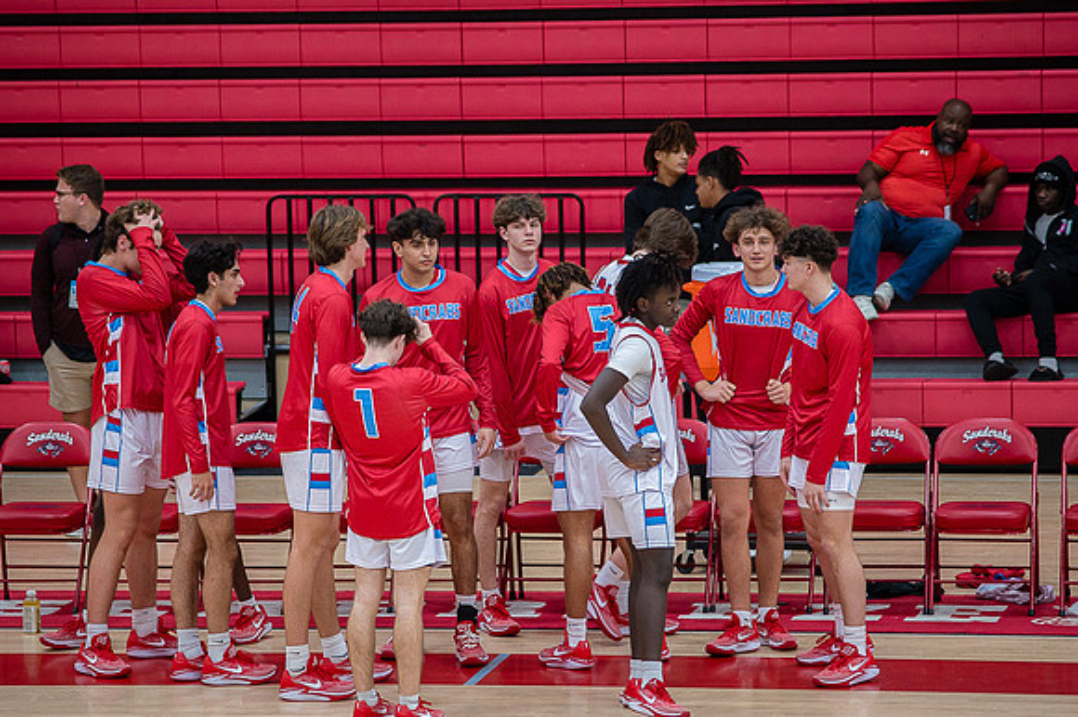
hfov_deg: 10.9
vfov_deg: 7.3
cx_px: 539
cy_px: 358
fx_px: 5633
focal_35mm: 188
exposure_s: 1/250
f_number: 5.3
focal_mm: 175
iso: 1250
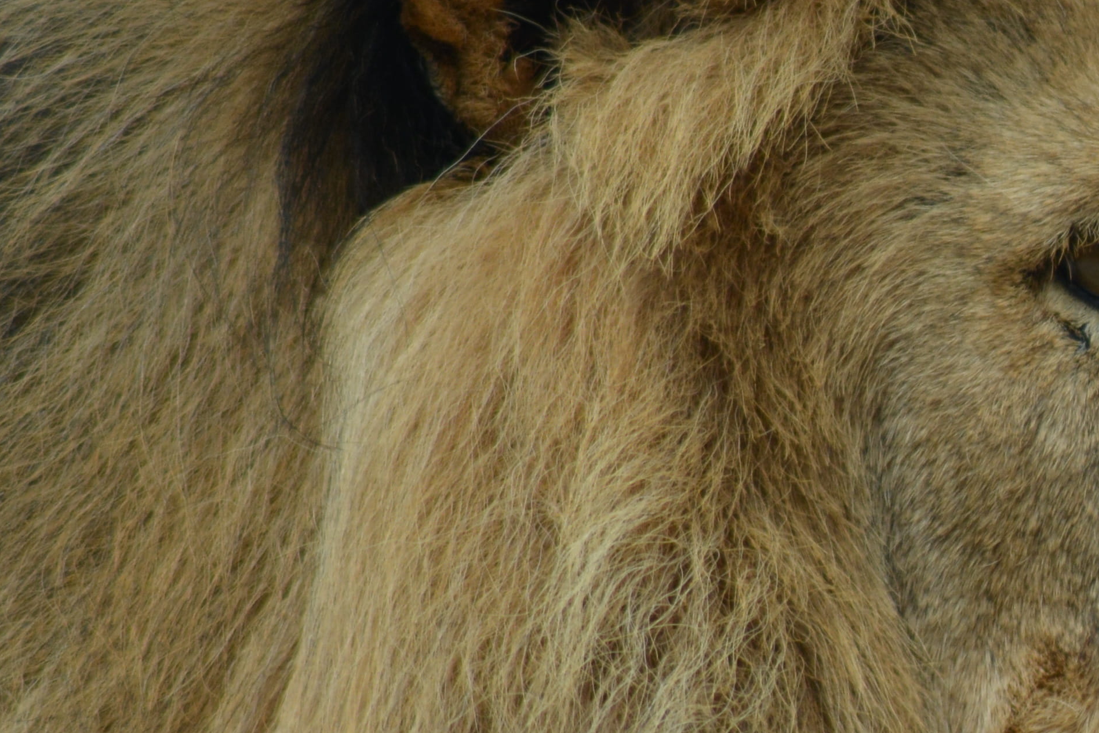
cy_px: 609
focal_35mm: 997
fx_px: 30434
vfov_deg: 1.4
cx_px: 1421
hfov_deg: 2.1
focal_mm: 210
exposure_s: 1/1250
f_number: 4.8
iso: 400
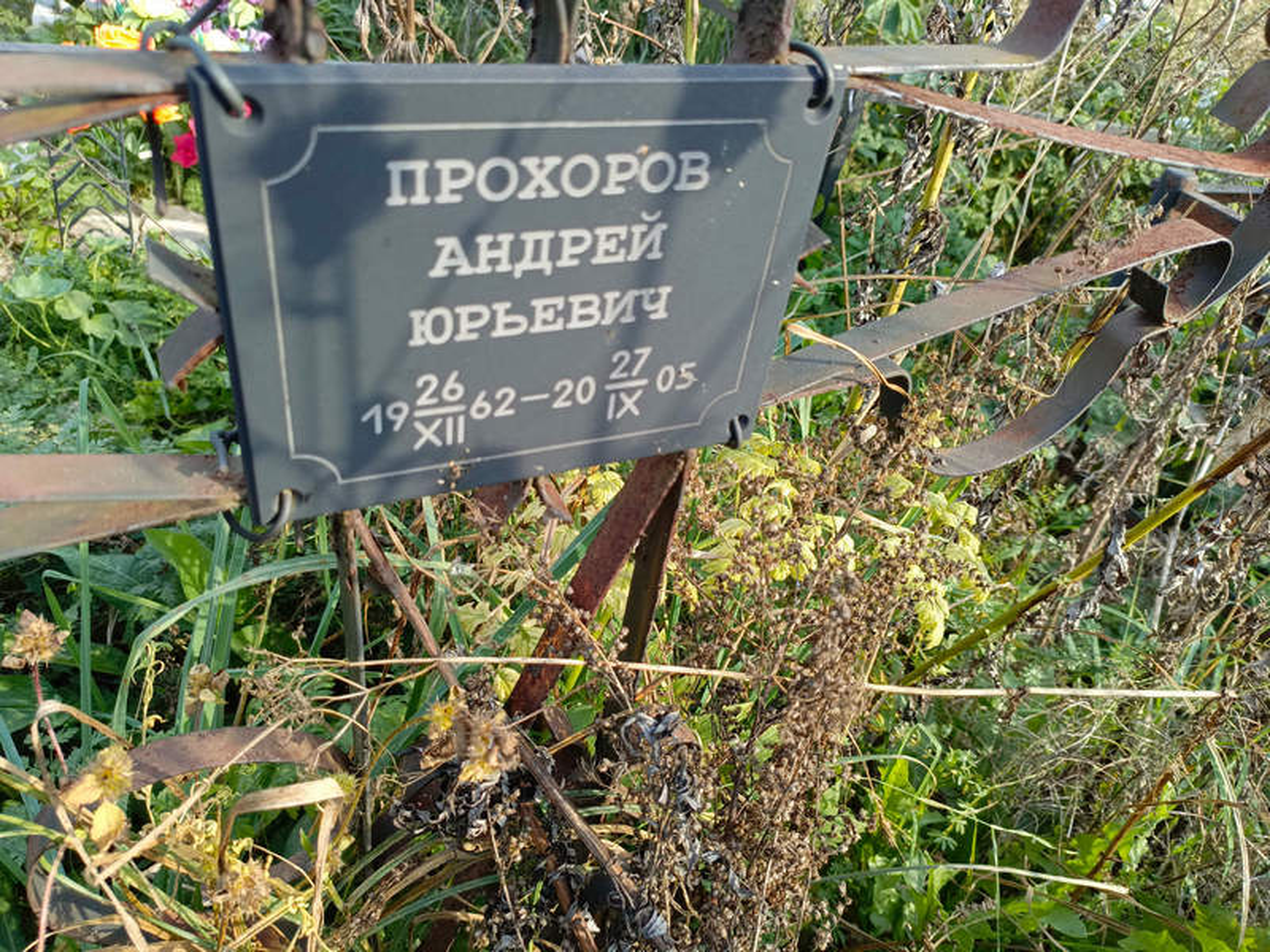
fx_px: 917
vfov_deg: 54.9
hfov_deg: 69.4
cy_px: 476
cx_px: 635
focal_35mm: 25
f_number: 1.69
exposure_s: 1/161
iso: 112
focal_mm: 4.76
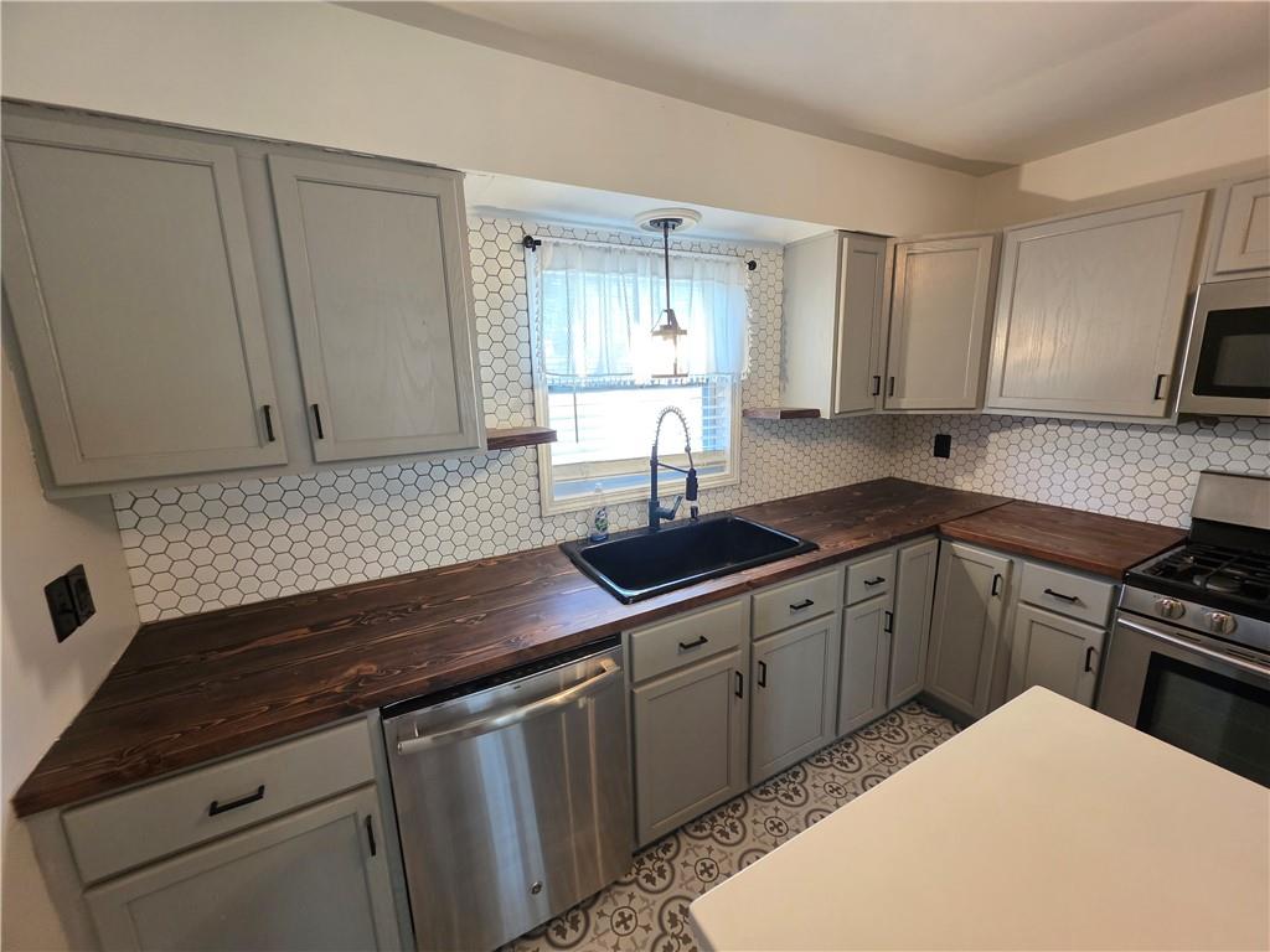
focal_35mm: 13
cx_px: 635
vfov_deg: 89.9
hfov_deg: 106.2
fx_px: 477
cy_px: 476
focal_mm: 2.2
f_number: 1.9
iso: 400
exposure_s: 1/60
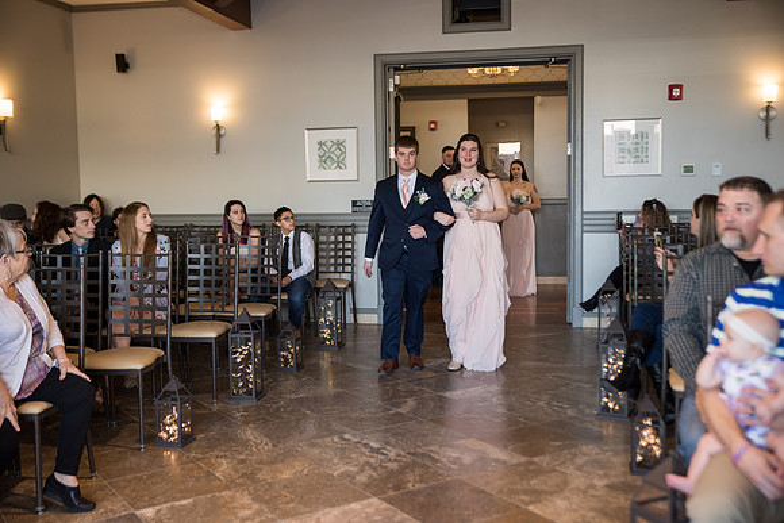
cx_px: 392
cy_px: 262
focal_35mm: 40
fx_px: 871
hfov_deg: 48.4
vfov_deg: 33.4
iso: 500
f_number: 2.8
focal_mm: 40
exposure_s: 1/200
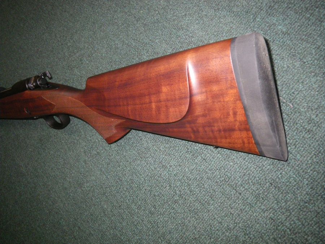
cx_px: 162
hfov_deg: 63.4
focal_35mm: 28
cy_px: 122
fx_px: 263
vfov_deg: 49.7
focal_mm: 5
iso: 400
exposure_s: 1/50
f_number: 3.5
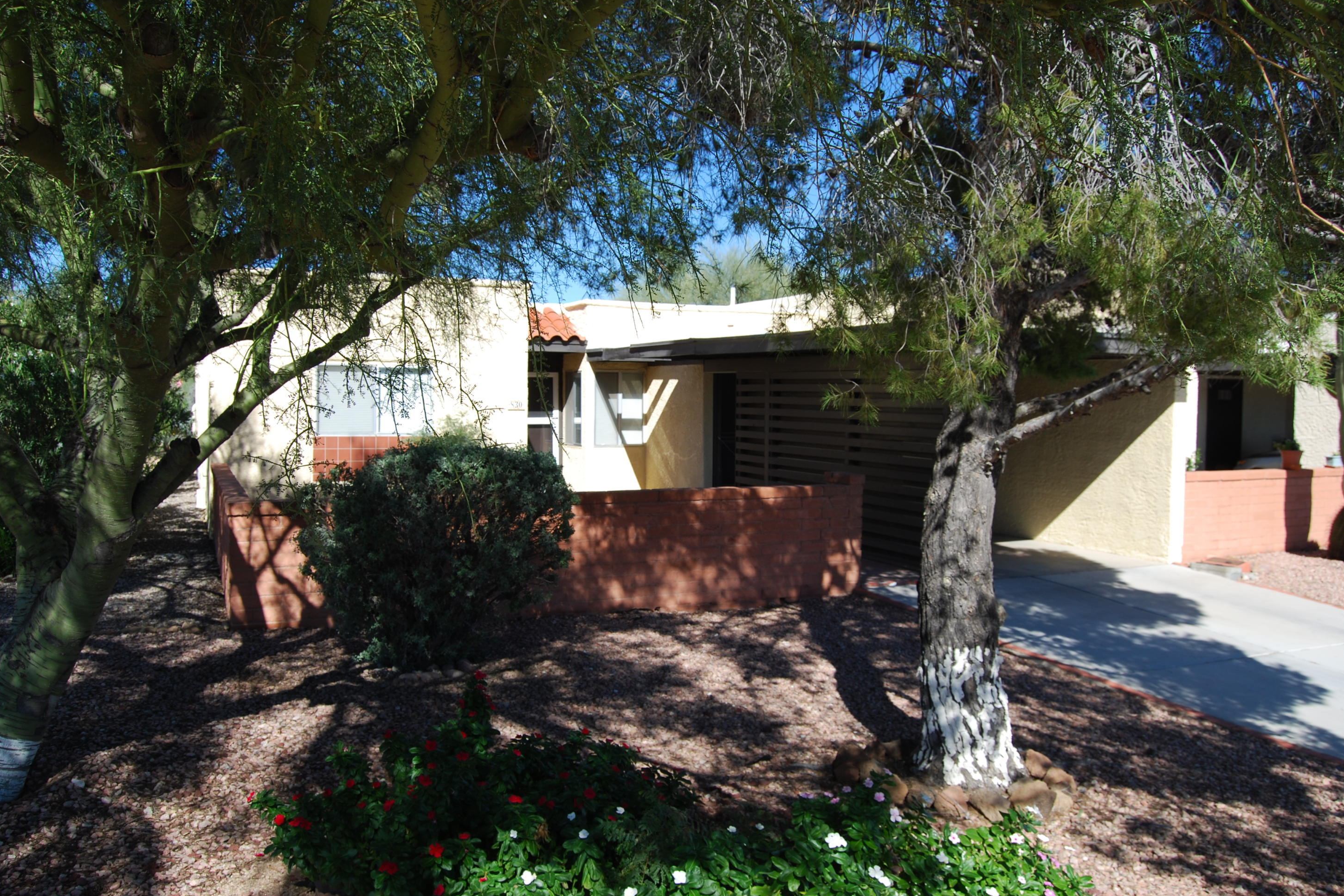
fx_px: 1045
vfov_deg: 46.4
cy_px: 448
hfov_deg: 65.5
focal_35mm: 28
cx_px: 651
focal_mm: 18
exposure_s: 1/200
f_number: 7.1
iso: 100
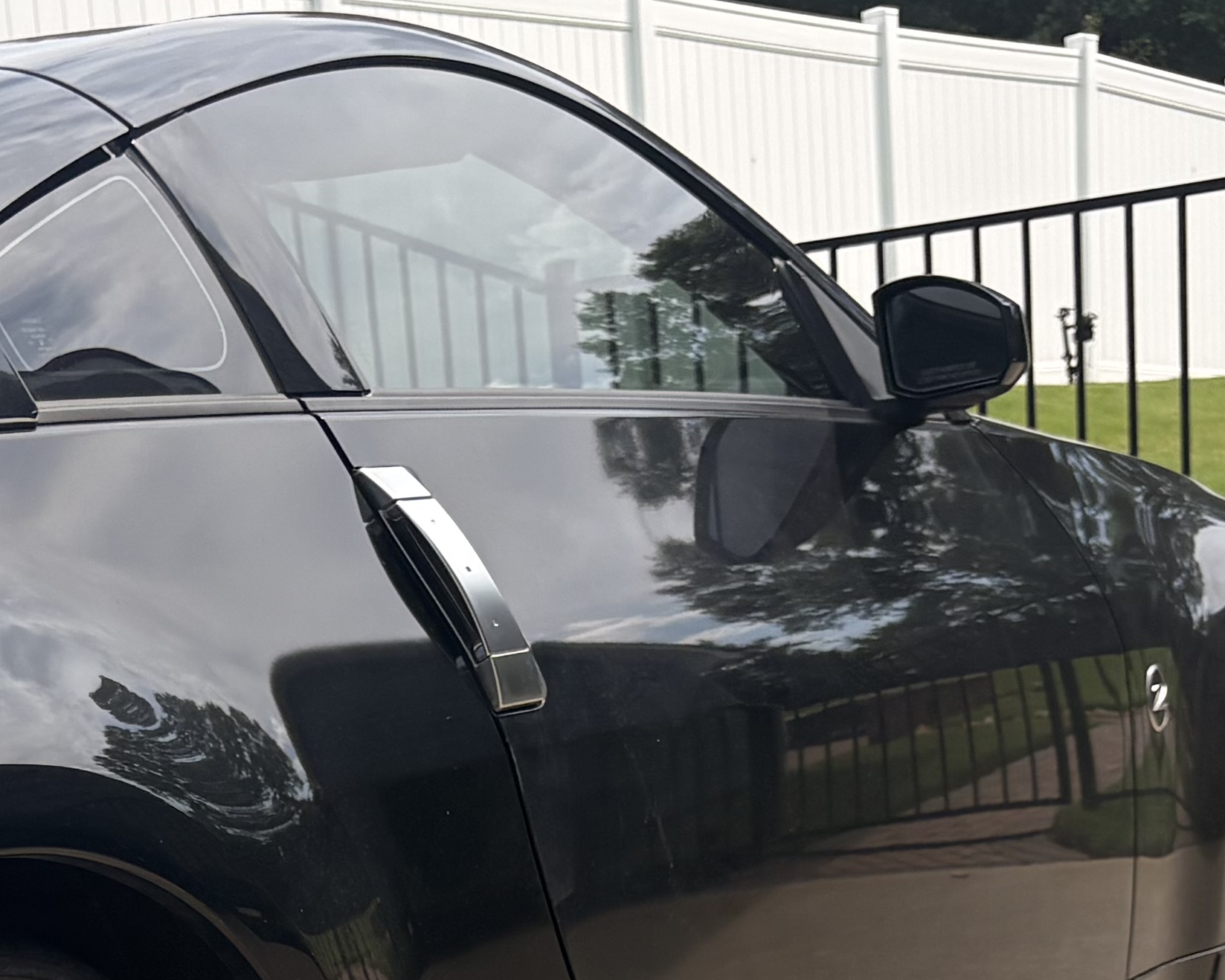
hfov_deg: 21.3
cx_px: 138
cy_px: 1341
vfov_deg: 16.3
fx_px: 3191
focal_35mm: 88
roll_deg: +6.1
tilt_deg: -13.8
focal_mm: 5.96
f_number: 1.6
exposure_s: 1/2075
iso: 50
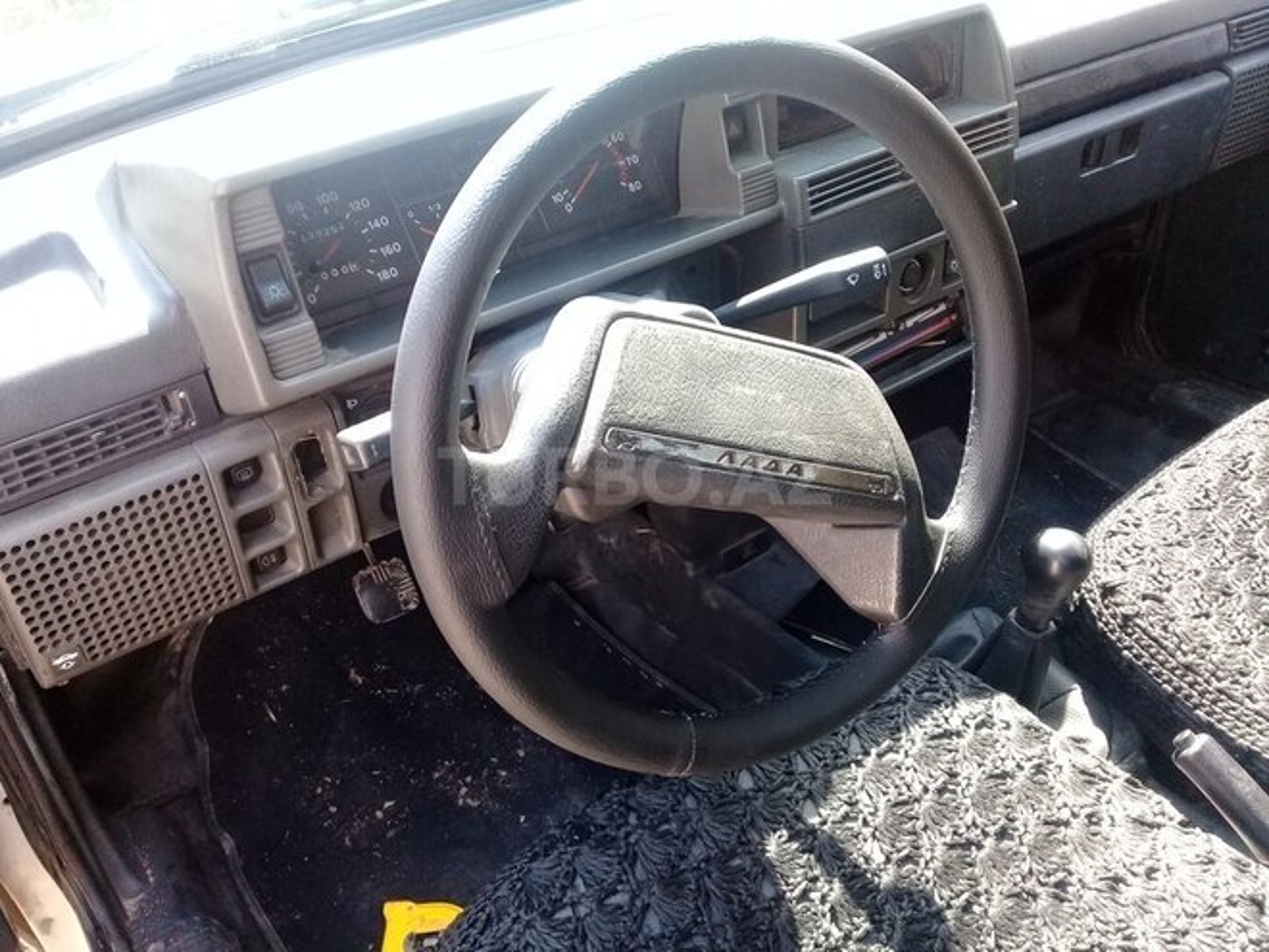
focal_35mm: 31
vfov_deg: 45.4
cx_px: 634
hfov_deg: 58.4
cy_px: 476
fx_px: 1136
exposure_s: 1/100
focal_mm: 3.3
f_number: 2.2
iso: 125
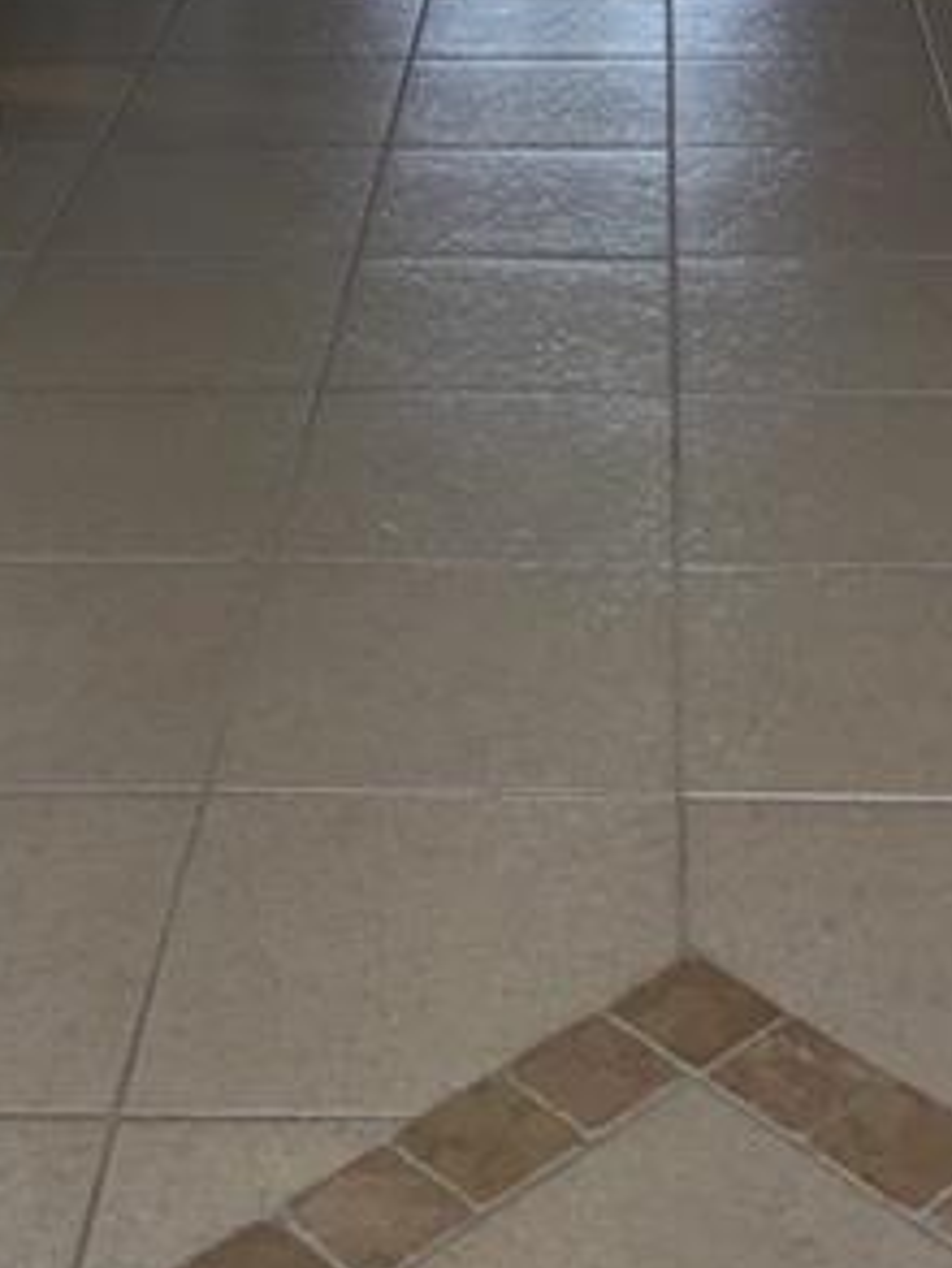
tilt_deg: -14.6
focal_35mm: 76
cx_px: 640
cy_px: -61
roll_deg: -0.6
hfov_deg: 19.3
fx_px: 2785
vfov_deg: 24.3
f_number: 2.2
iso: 32
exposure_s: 1/30
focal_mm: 4.15
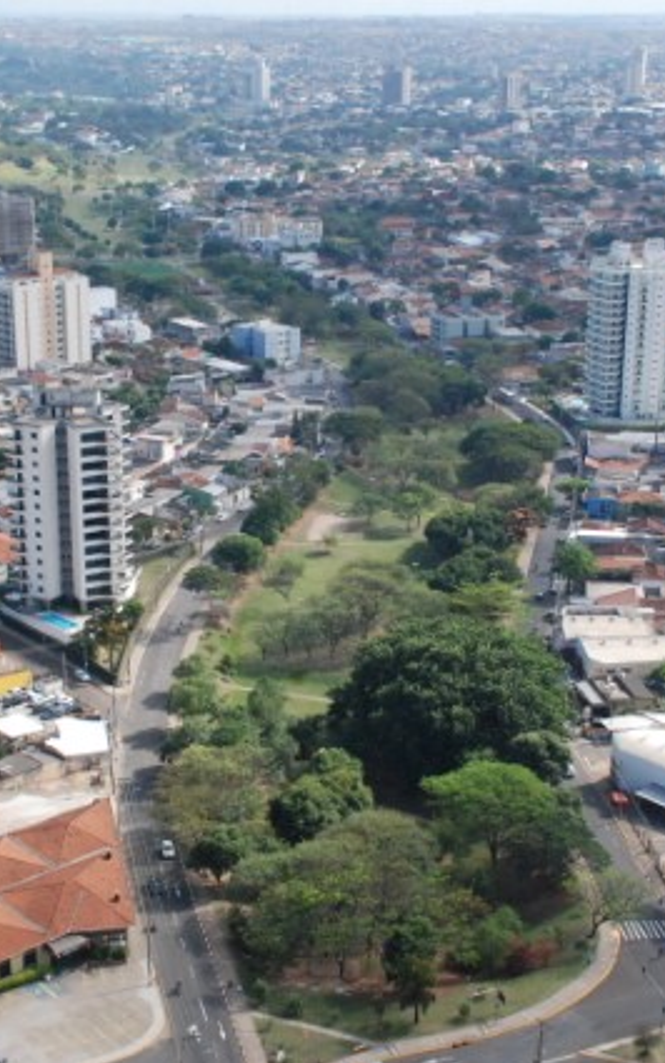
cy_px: 535
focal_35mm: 60
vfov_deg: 34.0
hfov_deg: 21.7
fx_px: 1738
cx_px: 302
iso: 1000
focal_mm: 26
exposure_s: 1/500
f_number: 11
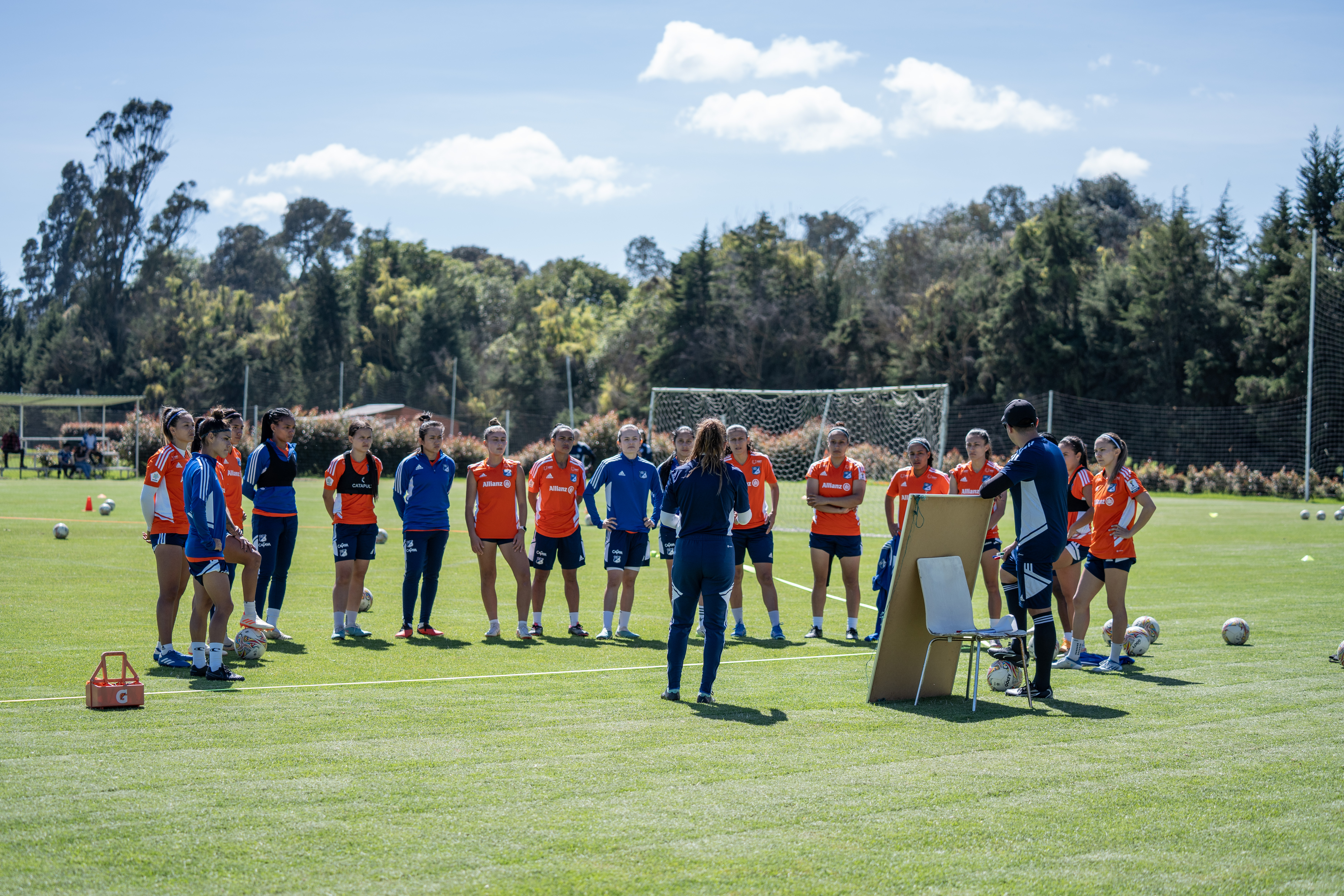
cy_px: 448
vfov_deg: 19.5
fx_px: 2613
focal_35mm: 70
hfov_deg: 28.8
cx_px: 672
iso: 250
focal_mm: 70
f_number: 2.8
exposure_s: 1/2000
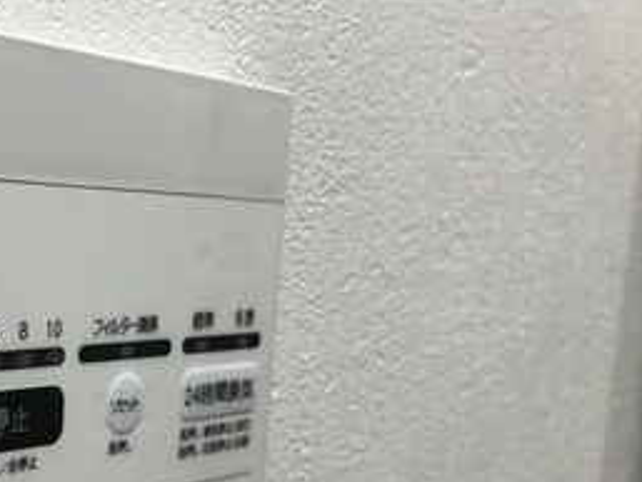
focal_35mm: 61
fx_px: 1132
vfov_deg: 23.3
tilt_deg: -9.4
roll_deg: -1.0
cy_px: 457
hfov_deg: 29.6
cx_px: 5
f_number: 1.8
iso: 32
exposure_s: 1/30
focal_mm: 3.99
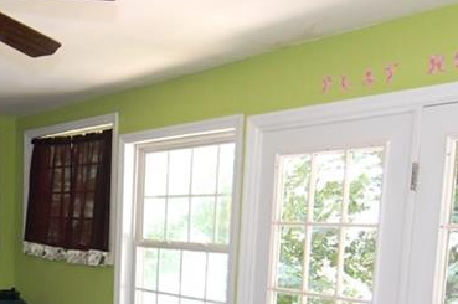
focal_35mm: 50
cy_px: 298
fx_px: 635
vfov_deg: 25.7
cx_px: 65
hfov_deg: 37.6
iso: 400
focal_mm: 12
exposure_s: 1/60
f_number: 4
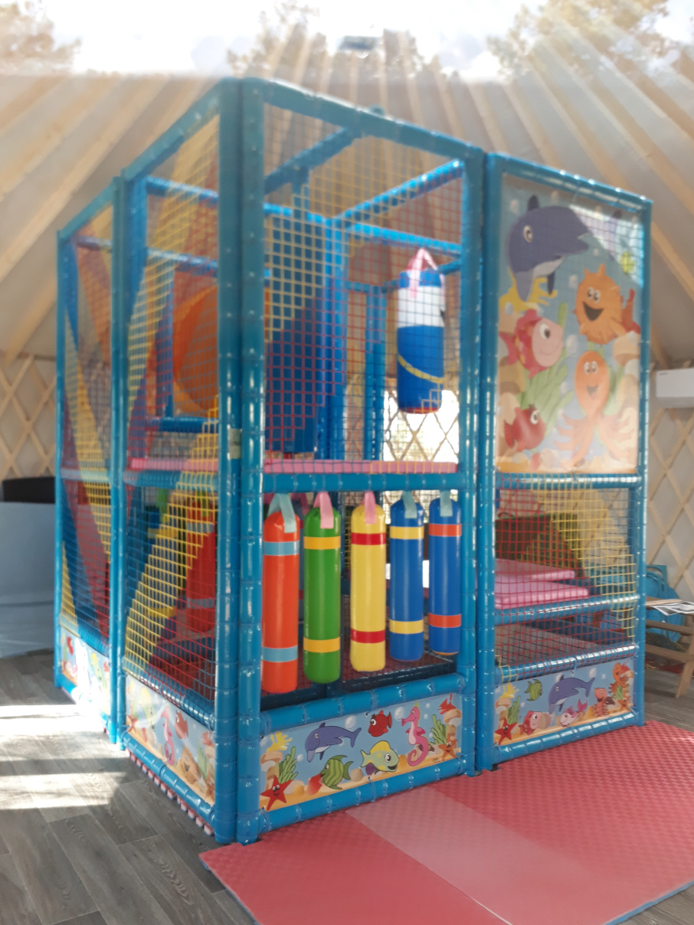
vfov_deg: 63.4
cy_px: 465
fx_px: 748
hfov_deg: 49.7
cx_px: 341
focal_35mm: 28
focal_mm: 3.6
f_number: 1.9
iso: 50
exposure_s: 1/33
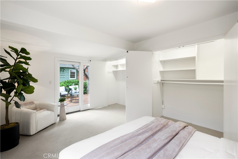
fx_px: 99
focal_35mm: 15
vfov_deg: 77.3
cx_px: 119
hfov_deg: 100.4
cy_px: 80
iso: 400
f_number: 8
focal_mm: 10
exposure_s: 1/8
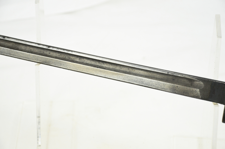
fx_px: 580
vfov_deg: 14.6
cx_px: 112
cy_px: 74
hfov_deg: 22.0
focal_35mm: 93
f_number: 5
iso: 400
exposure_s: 1/320
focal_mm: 62
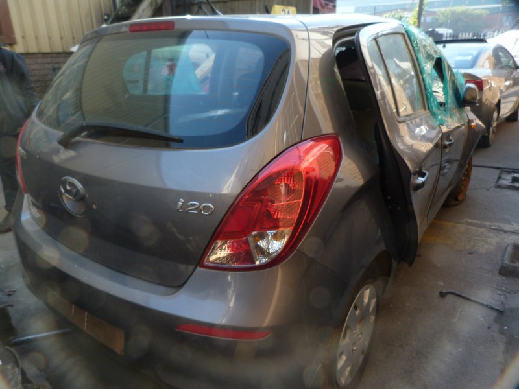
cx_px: 260
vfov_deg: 54.9
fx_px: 375
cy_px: 194
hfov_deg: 69.4
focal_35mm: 25
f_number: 2.8
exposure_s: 1/100
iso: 80
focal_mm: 4.5
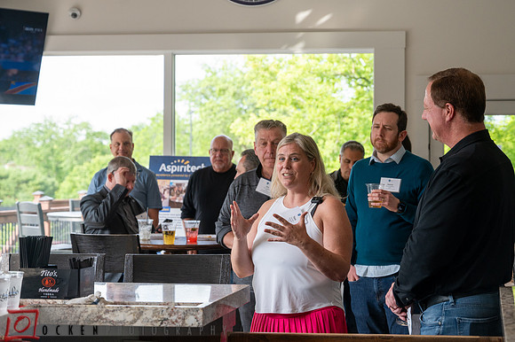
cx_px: 293
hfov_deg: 24.8
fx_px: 1172
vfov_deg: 16.6
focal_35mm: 82
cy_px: 147
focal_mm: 70
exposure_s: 1/500
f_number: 5
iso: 1000
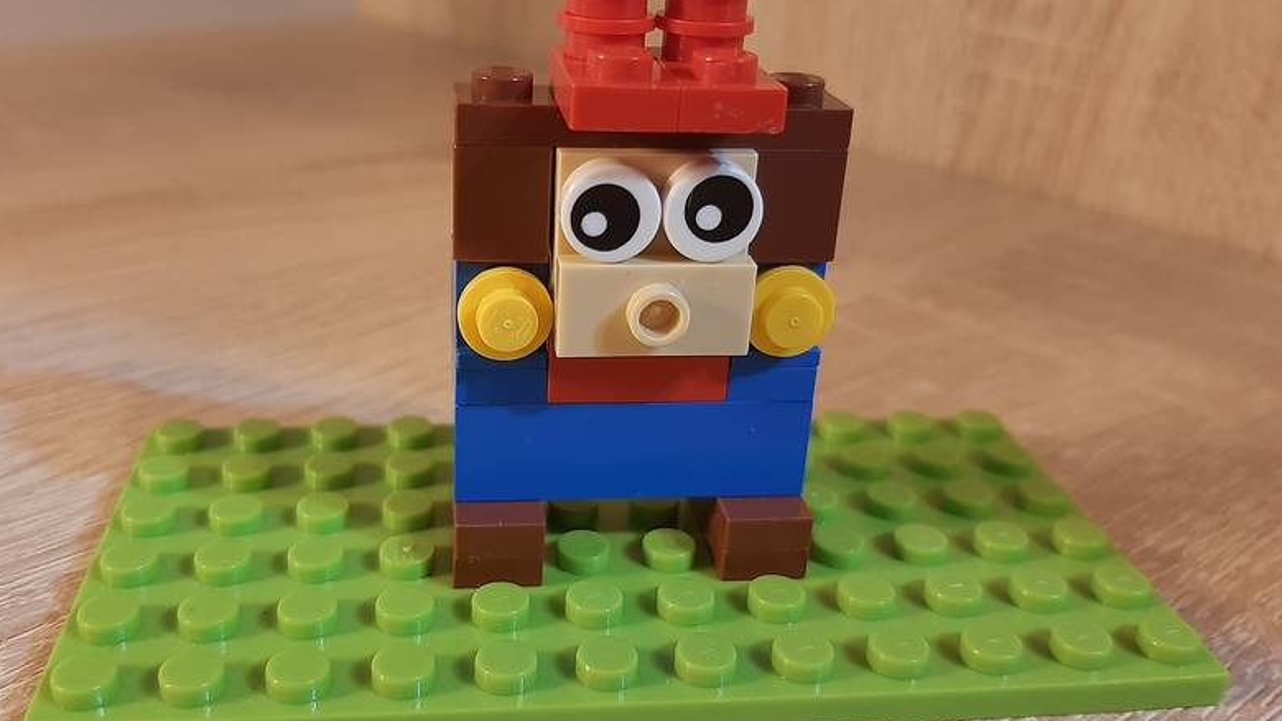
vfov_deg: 34.6
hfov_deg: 57.9
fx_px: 1156
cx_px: 564
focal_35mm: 34
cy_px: 361
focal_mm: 3.93
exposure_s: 1/25
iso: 200
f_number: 1.7
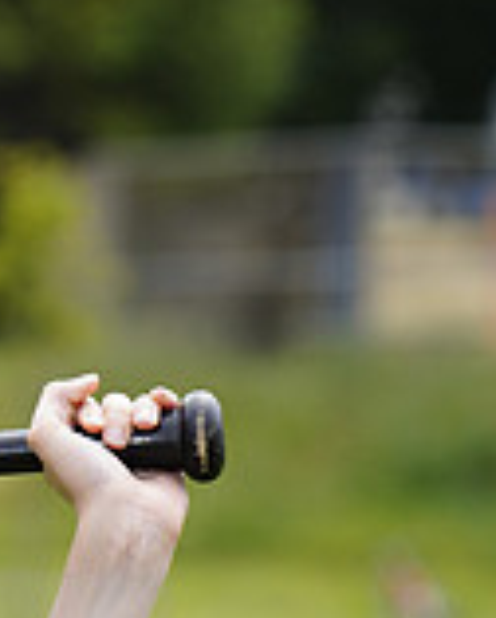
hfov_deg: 2.8
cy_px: 624
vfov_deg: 3.5
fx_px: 10036
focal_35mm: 548
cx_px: -590
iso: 100
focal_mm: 158
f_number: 6.3
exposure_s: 1/250
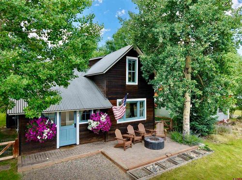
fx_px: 167
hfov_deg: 71.7
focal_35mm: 24
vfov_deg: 56.7
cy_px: 90
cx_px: 121
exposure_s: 1/500
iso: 100
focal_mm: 8.67
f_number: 1.8
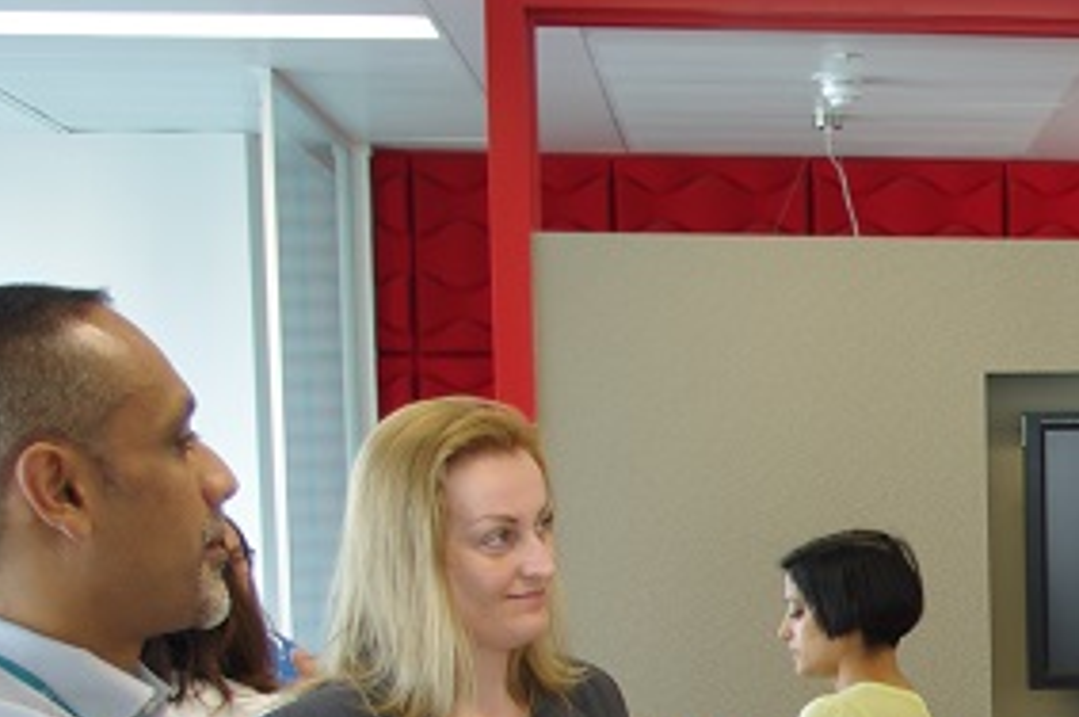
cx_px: 1411
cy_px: 885
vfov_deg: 14.0
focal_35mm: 94
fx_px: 2814
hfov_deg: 19.9
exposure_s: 1/30
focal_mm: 21.25
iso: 200
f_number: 4
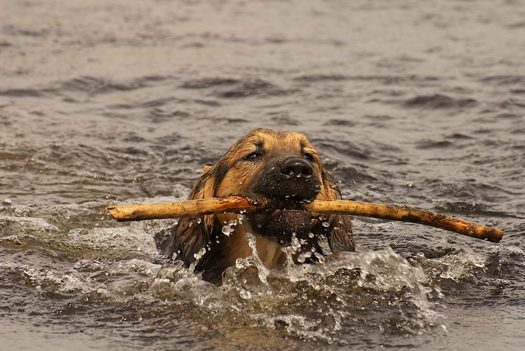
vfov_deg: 4.0
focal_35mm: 345
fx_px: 5036
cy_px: 176
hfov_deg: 6.0
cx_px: 262
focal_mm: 230
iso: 320
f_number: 10
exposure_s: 1/350
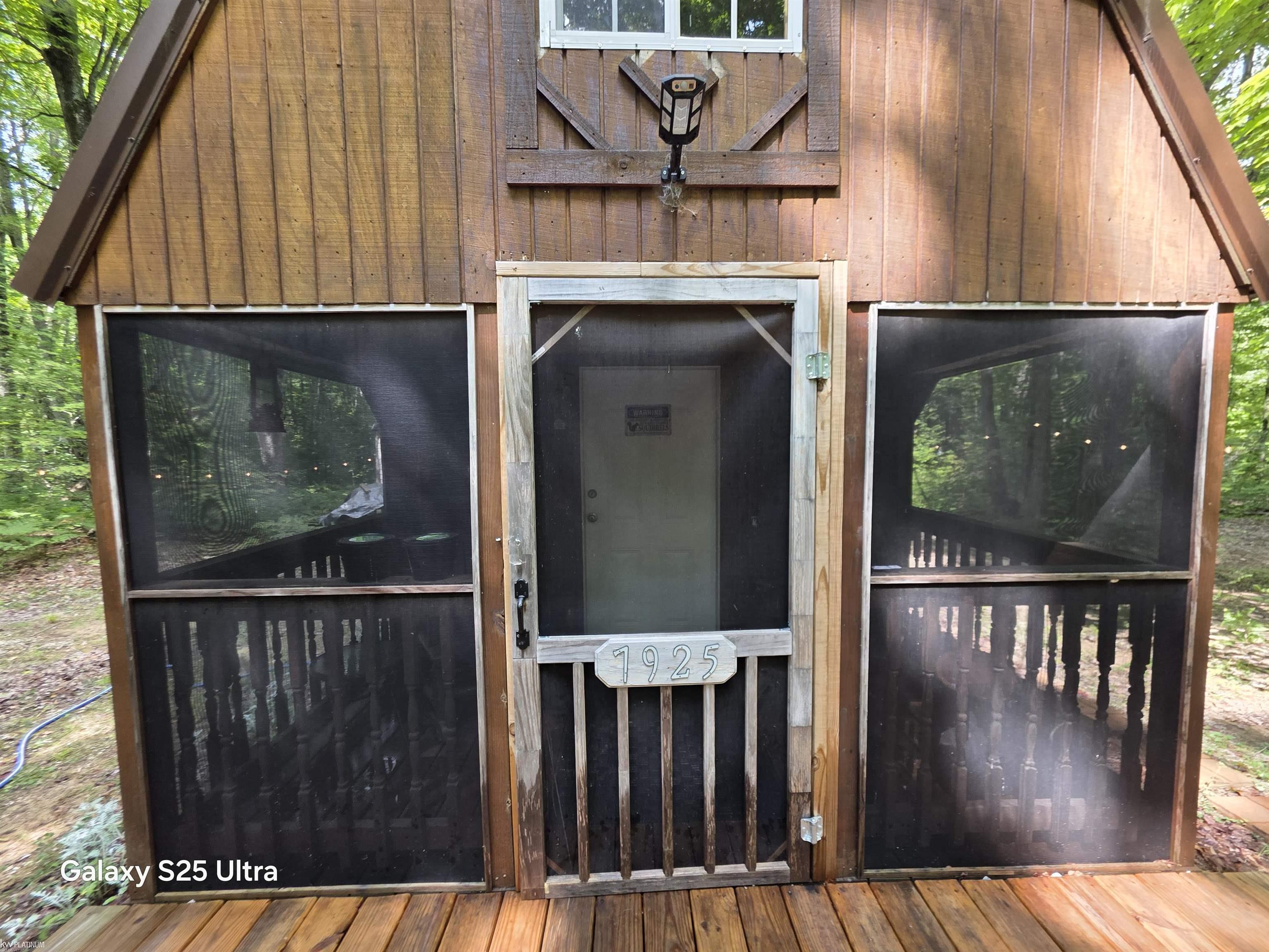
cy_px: 476
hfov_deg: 106.2
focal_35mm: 13
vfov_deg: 89.9
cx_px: 634
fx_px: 477
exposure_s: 1/120
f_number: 1.9
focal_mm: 2.2
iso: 40
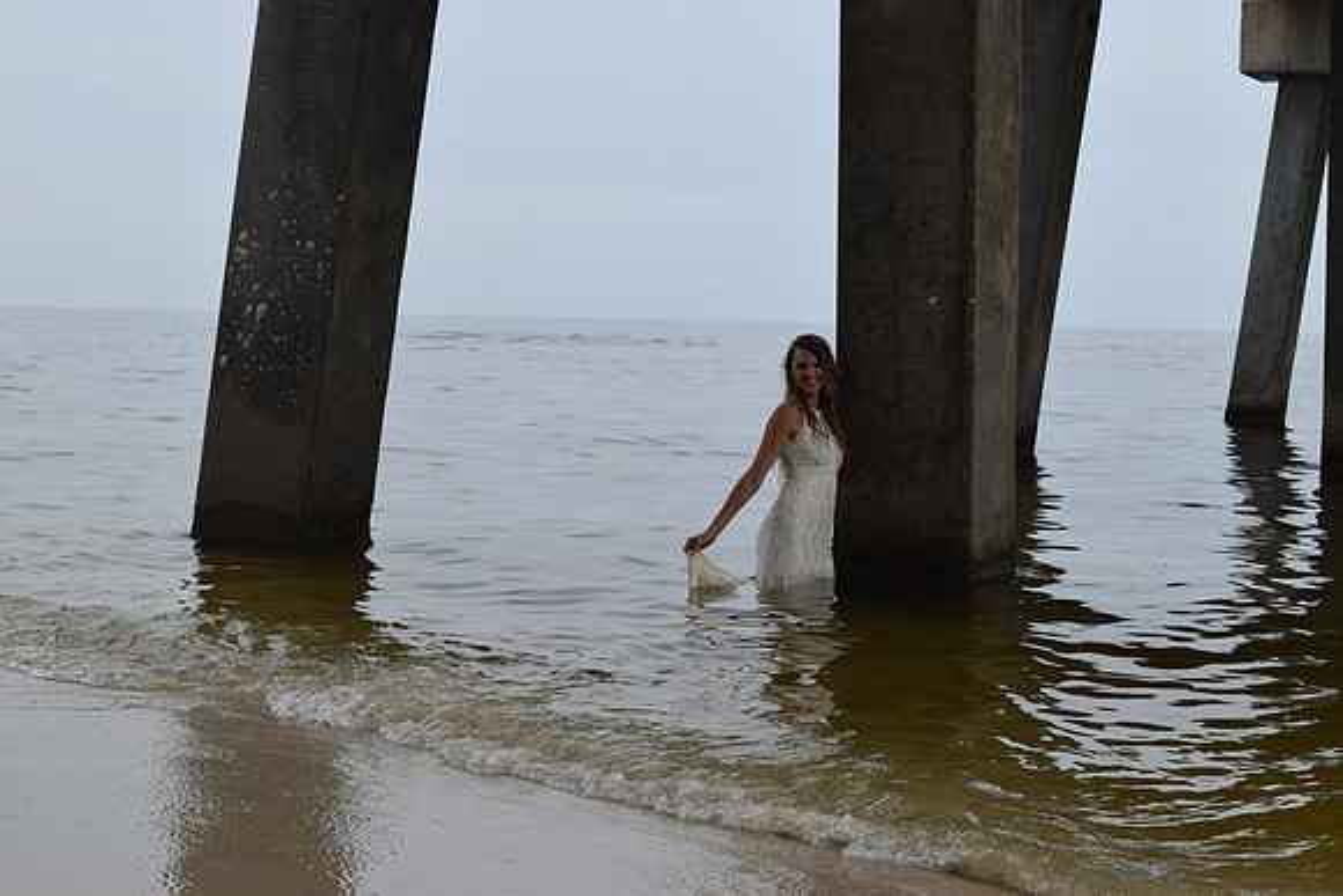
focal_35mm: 69
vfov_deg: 19.7
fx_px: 2575
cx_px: 672
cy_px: 448
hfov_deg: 29.2
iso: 200
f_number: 9
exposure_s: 1/320
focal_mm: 46
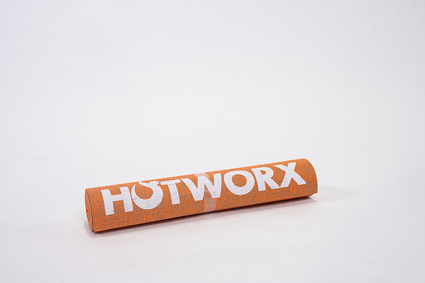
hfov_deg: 39.6
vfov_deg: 27.0
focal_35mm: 50
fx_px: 590
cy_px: 142
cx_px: 212
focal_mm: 50
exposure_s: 1/125
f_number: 4
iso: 200
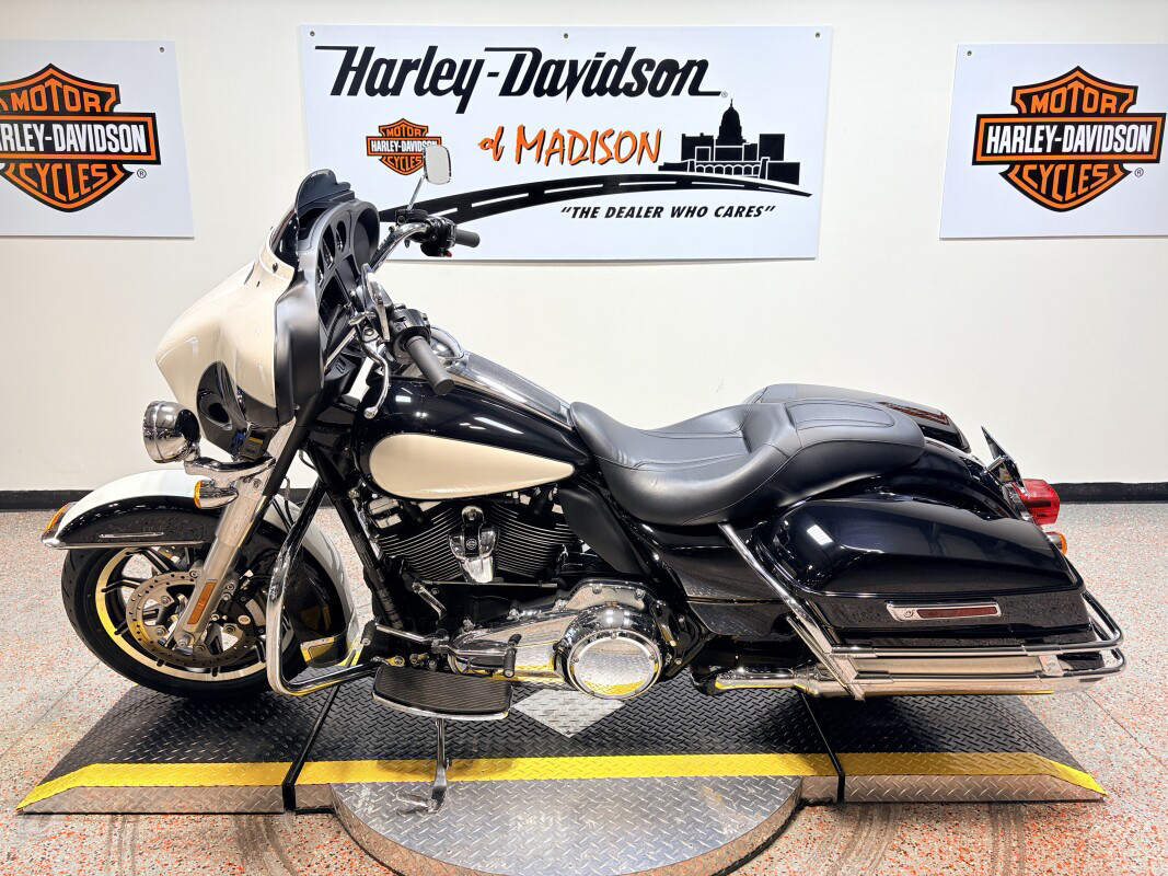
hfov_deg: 67.3
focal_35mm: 26
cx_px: 584
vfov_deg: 53.1
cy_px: 438
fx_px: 877
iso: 40
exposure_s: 1/120
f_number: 1.6
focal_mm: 5.96
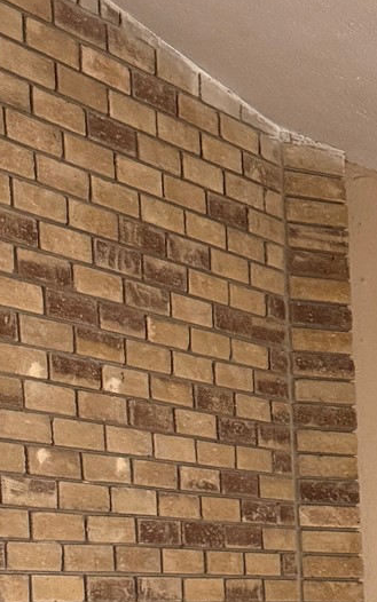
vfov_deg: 18.8
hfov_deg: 11.3
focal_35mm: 99
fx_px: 1627
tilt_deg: -8.4
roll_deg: -1.3
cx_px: 871
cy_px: 864
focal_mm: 6.76
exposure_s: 1/60
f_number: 1.78
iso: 500
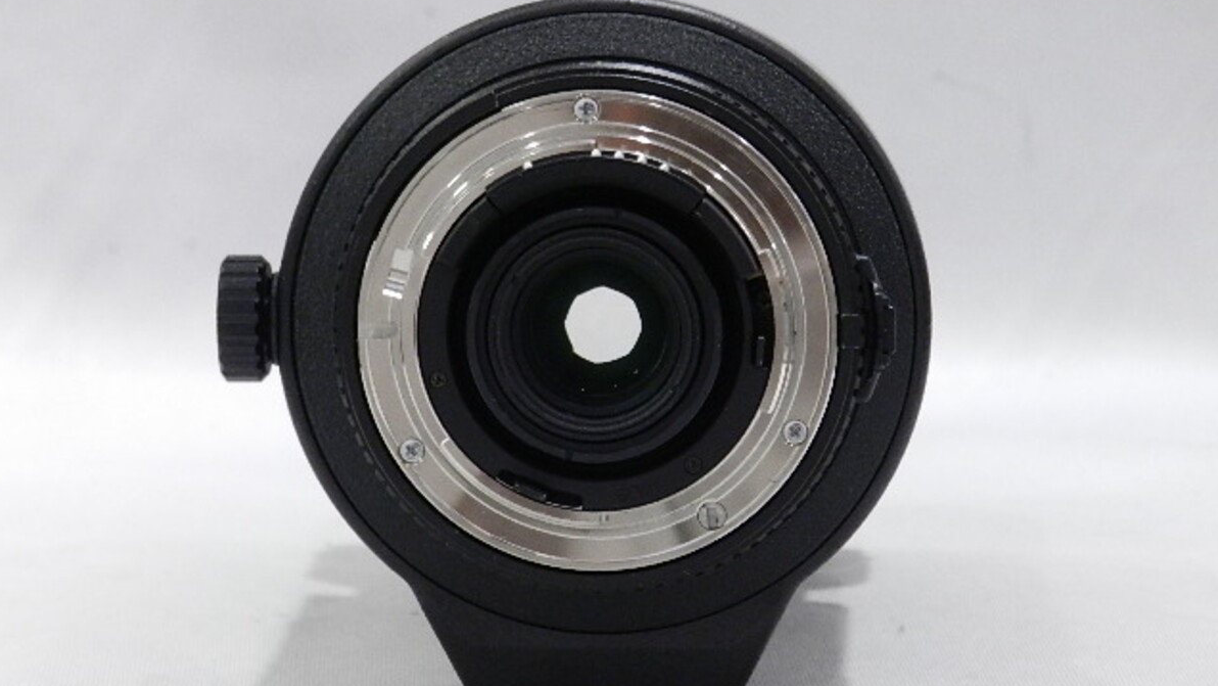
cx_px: 607
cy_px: 347
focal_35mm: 159
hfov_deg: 13.5
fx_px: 5136
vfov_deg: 7.6
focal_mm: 25.7
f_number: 5.1
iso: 800
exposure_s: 1/40
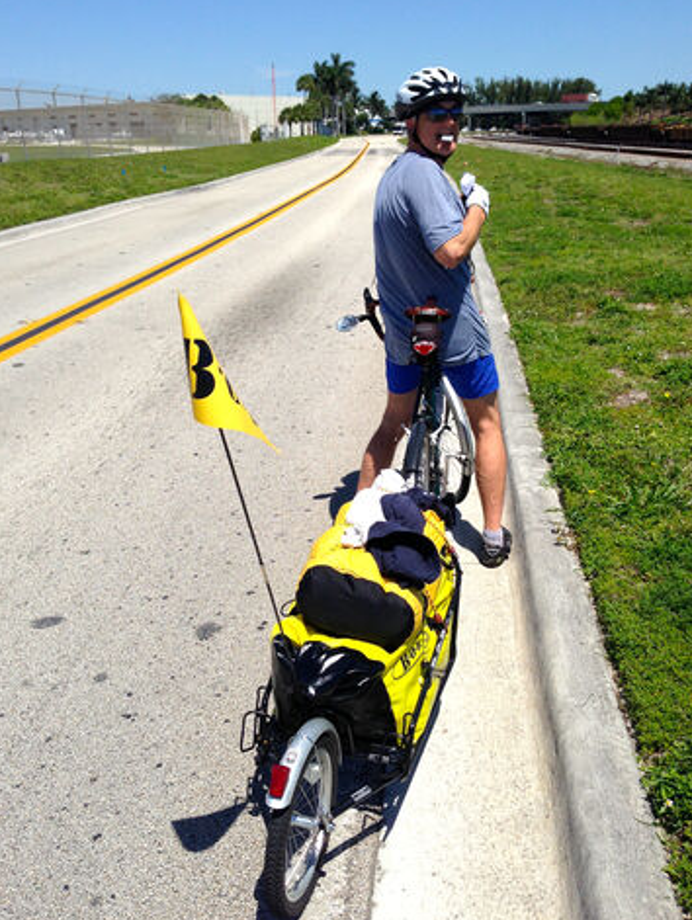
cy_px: 479
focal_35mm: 35
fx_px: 932
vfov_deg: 52.6
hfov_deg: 40.7
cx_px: 361
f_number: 2.4
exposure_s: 1/2463
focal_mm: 4.13
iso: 50
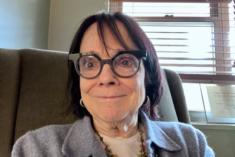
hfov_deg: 73.7
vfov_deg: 53.2
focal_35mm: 24
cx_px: 117
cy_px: 77
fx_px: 157
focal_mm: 2.71
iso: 640
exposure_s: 1/17
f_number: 2.2
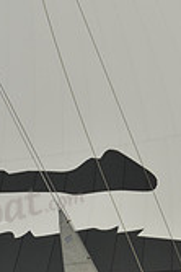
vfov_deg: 8.3
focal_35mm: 243
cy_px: 433
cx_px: 169
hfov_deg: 5.6
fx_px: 1836
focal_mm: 70
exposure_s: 1/1600
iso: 280
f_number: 9
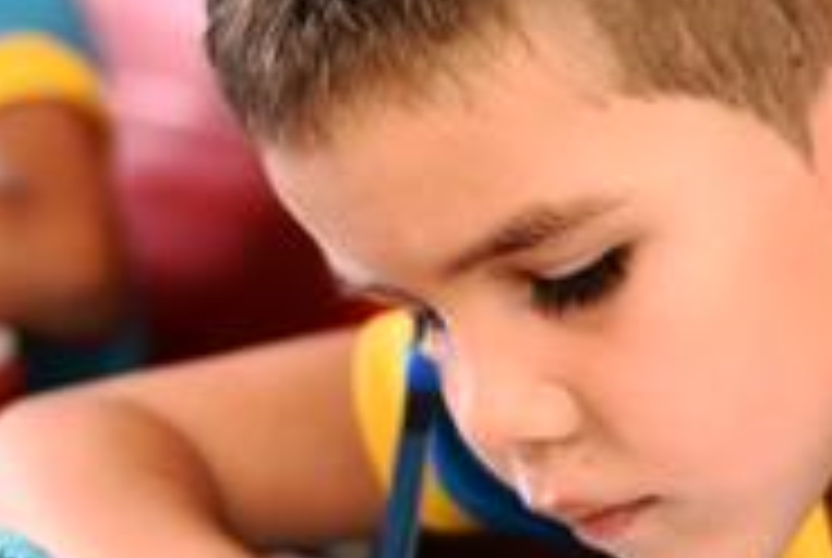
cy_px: 369
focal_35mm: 216
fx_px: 5000
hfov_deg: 9.5
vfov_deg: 6.4
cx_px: 531
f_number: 1.8
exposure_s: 1/60
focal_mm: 50
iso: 640
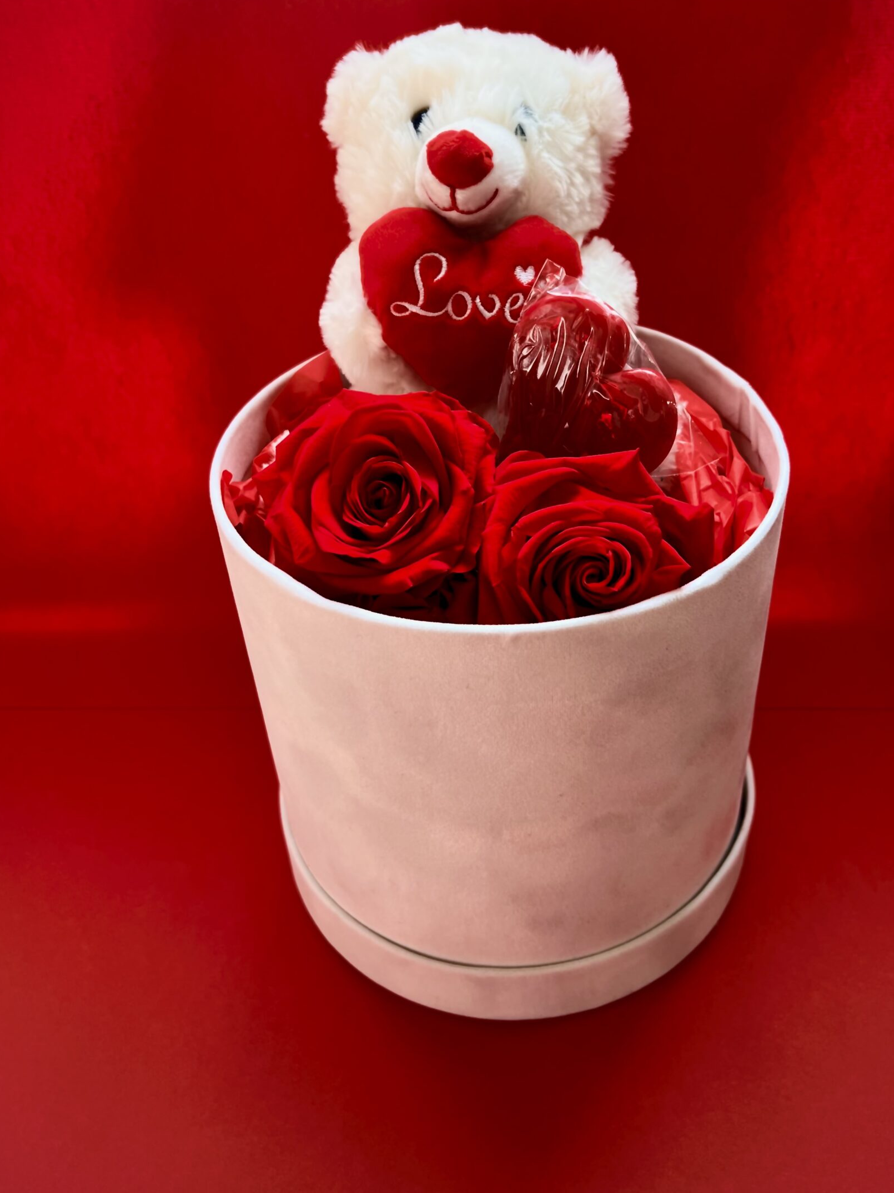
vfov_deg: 58.2
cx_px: 485
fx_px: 1068
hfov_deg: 45.4
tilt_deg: -36.8
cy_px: 526
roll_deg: +3.9
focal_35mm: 31
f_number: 1.5
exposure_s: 1/121
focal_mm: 5.7
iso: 50
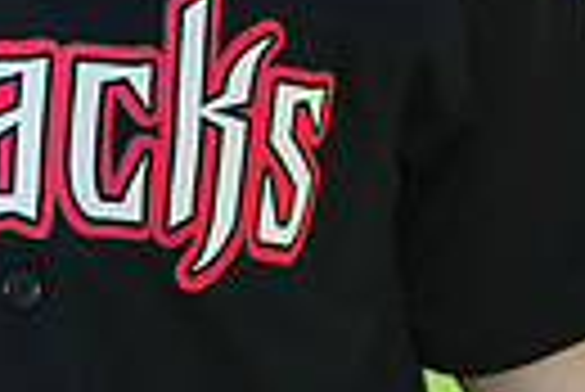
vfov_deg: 1.5
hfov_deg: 2.3
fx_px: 14462
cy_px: -424
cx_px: 36
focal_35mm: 889
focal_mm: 200
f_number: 4.5
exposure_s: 1/400
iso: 200
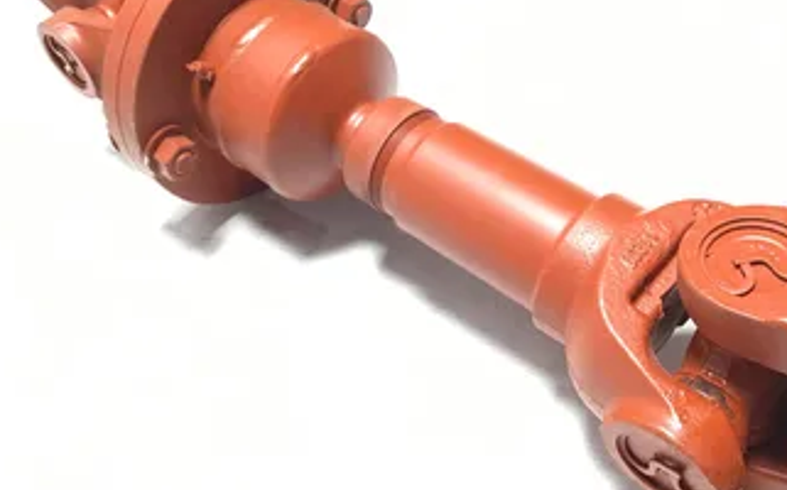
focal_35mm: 41
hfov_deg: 48.3
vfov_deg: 31.1
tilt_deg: -45.8
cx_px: 387
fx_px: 879
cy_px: 196
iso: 25
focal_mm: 3.3
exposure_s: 1/30
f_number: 2.4
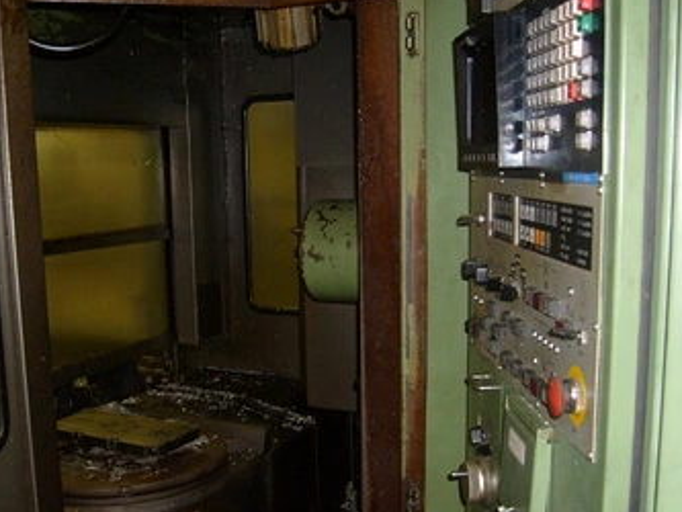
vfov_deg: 34.3
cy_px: 297
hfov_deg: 44.8
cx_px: 324
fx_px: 828
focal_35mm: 42
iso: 100
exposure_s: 1/45
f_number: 2.8
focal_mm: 5.8
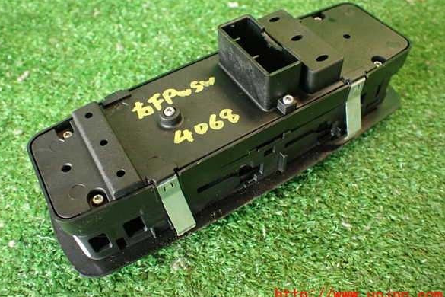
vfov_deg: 41.1
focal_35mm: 32
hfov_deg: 58.7
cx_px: 218
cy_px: 134
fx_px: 396
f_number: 2.3
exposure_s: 1/30
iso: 320
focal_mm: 5.4
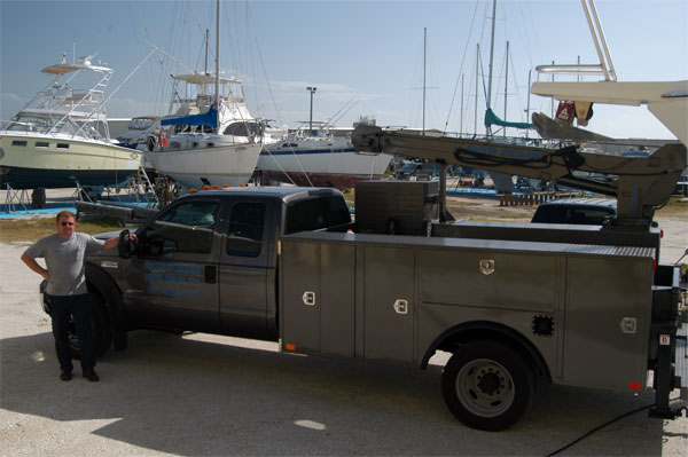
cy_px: 228
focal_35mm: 36
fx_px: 687
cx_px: 344
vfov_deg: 36.8
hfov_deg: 53.2
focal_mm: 24
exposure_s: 1/200
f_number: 6.7
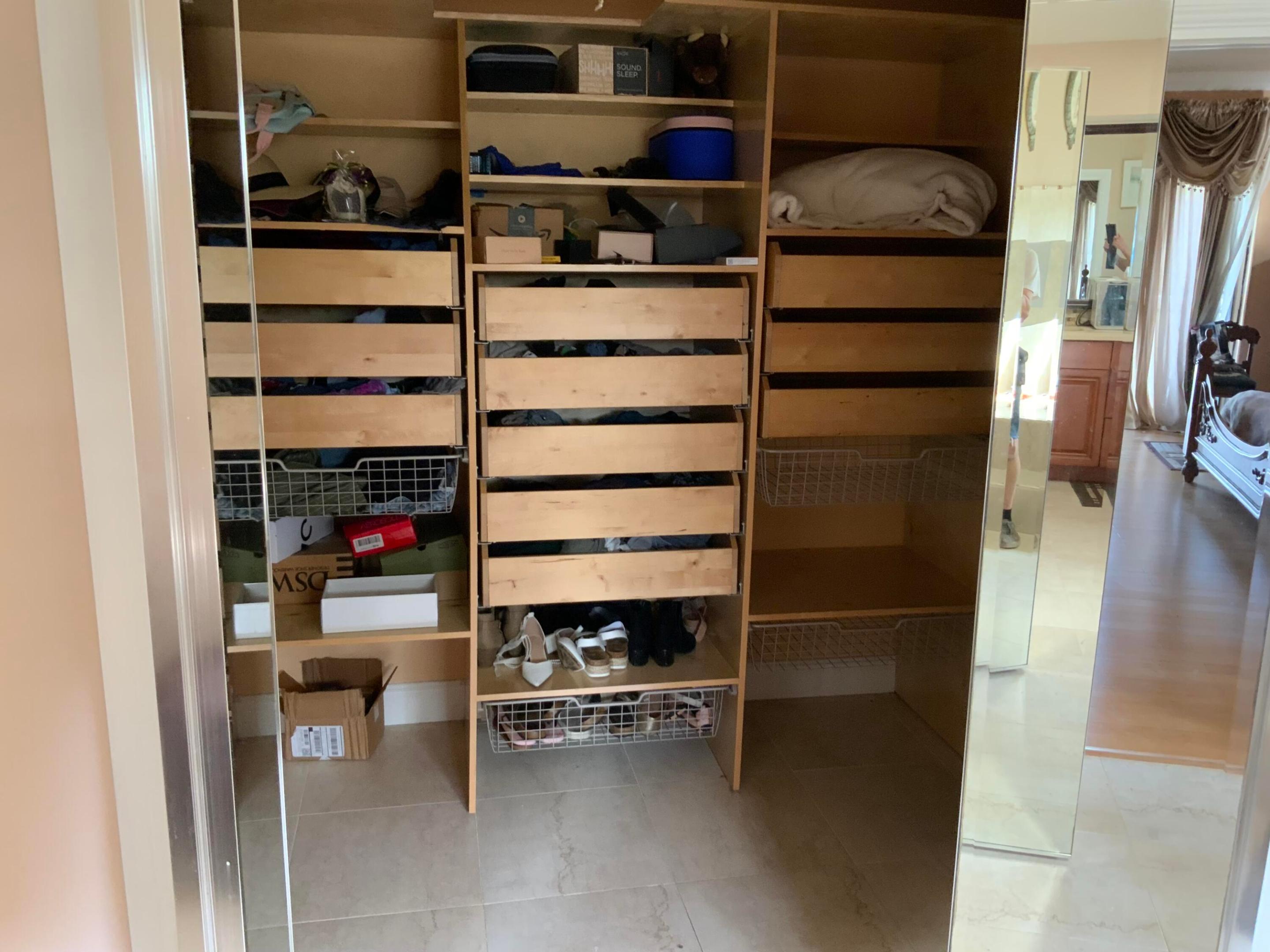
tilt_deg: -10.8
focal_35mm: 29
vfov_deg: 48.2
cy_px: 476
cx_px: 635
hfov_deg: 61.7
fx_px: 1064
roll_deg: -2.5
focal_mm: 3
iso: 200
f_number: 1.8
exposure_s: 1/60
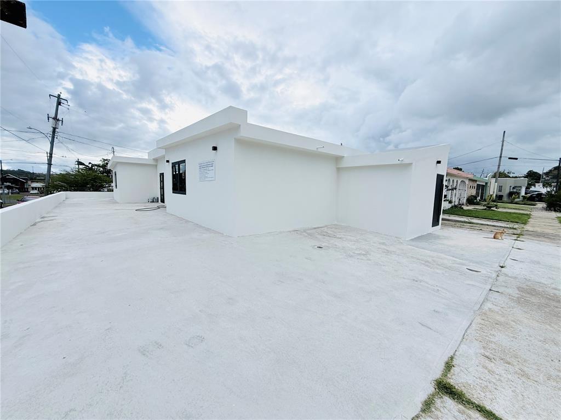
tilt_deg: -5.2
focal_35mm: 14
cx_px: 280
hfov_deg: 102.1
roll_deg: -1.0
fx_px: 227
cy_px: 210
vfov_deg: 85.7
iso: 64
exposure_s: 1/1698
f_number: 2.2
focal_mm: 2.22
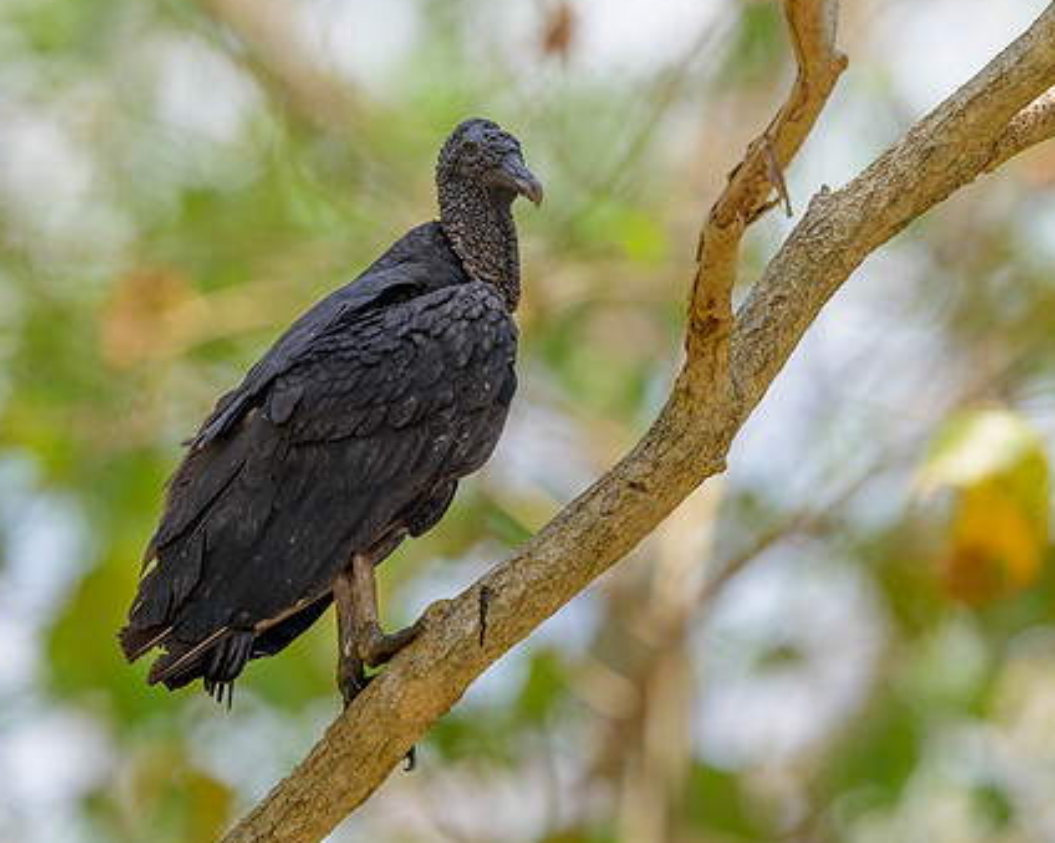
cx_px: 634
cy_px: 358
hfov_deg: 2.7
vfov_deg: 2.1
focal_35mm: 727
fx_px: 22695
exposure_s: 1/800
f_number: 3.5
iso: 125
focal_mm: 400
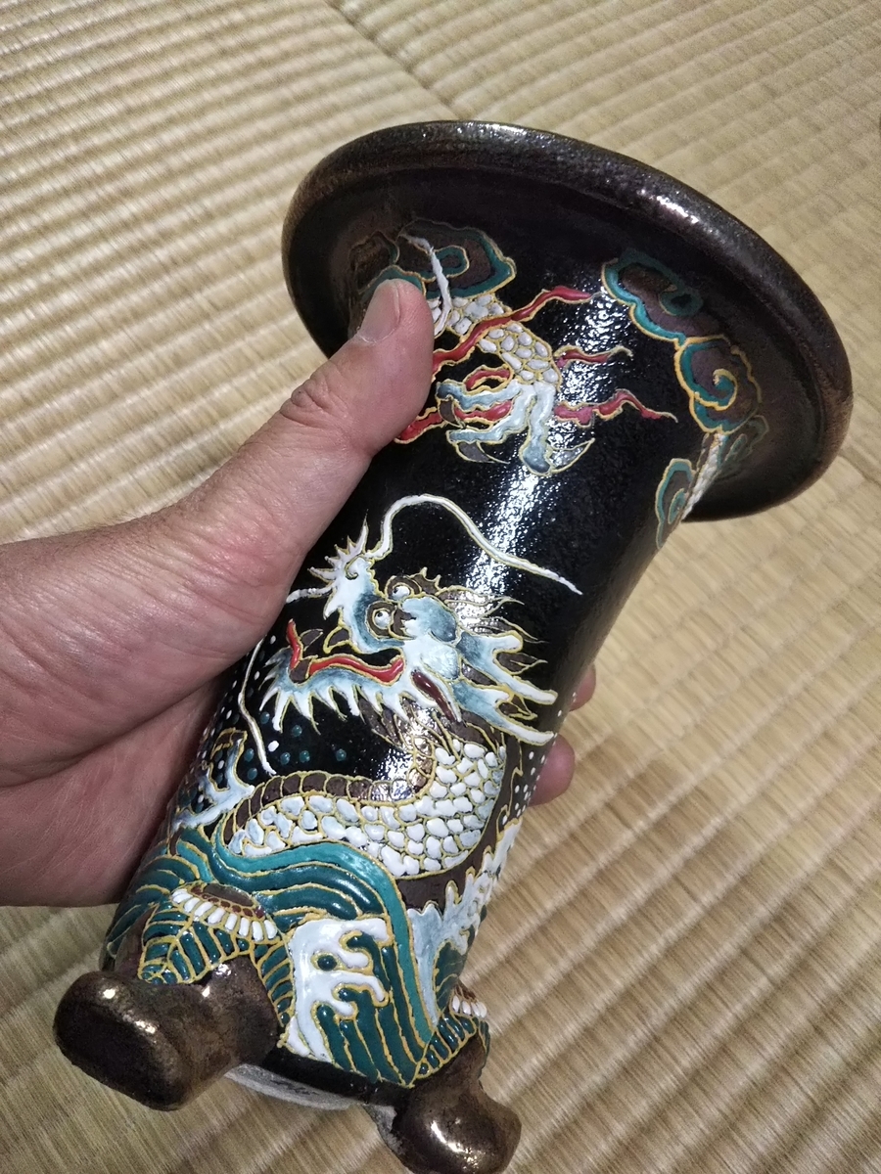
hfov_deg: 46.8
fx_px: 1018
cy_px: 587
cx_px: 440
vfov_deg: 60.0
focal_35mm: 30
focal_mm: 4
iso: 250
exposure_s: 1/30
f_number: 2.2
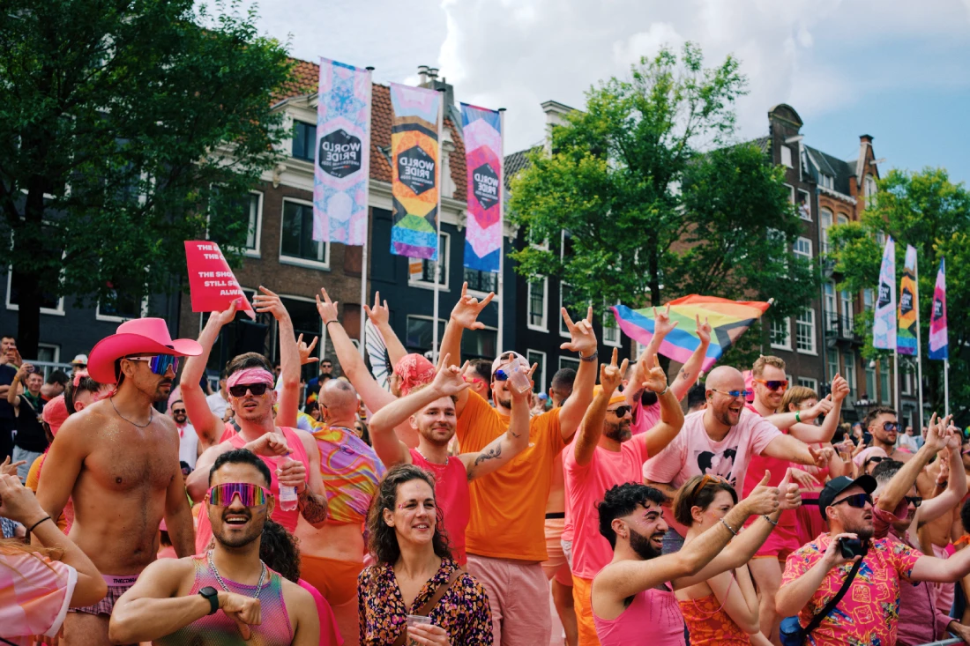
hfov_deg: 47.4
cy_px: 323
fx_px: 1104
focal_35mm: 41
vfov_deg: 32.6
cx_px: 485
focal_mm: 27
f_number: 3.6
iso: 160
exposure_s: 1/900
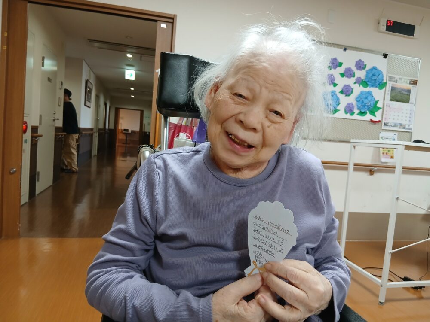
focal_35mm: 26
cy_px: 161
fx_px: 323
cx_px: 215
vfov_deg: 53.1
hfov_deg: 67.3
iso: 250
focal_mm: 3.86
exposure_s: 1/50
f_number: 1.8
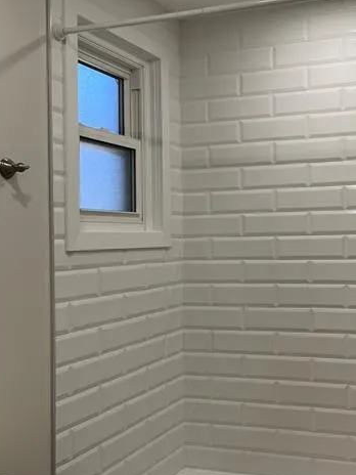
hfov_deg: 32.7
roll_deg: +1.4
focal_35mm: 43
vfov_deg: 43.8
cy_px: 225
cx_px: 284
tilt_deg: +0.9
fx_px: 590
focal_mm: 5.1
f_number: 1.6
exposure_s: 1/120
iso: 64
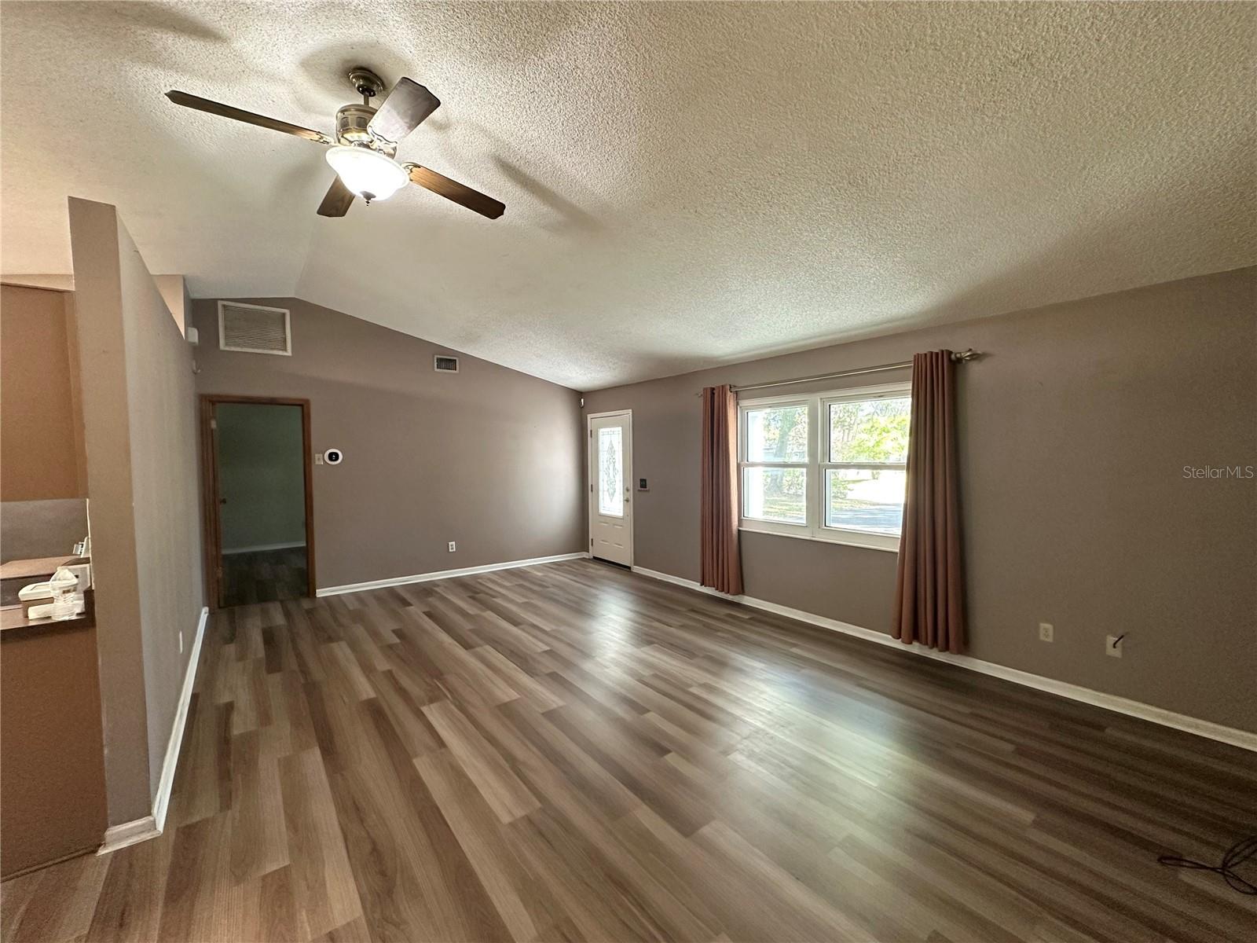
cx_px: 628
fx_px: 508
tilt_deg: -1.3
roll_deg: +0.1
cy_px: 472
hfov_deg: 102.1
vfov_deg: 85.7
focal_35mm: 14
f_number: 2.2
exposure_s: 1/60
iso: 320
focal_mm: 2.22
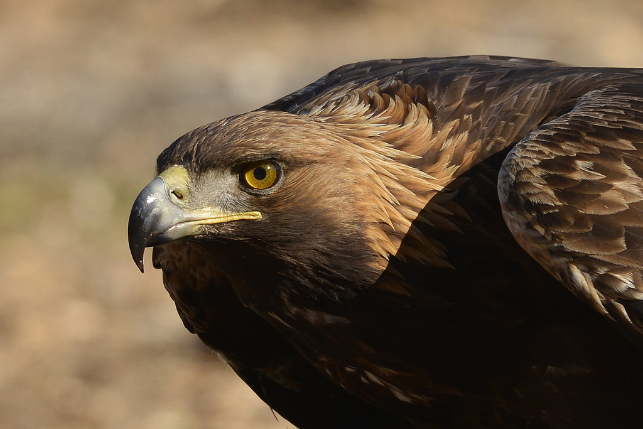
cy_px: 214
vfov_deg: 2.3
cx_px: 322
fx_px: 10717
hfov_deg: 3.4
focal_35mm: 600
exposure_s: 1/500
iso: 280
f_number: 7.1
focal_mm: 600
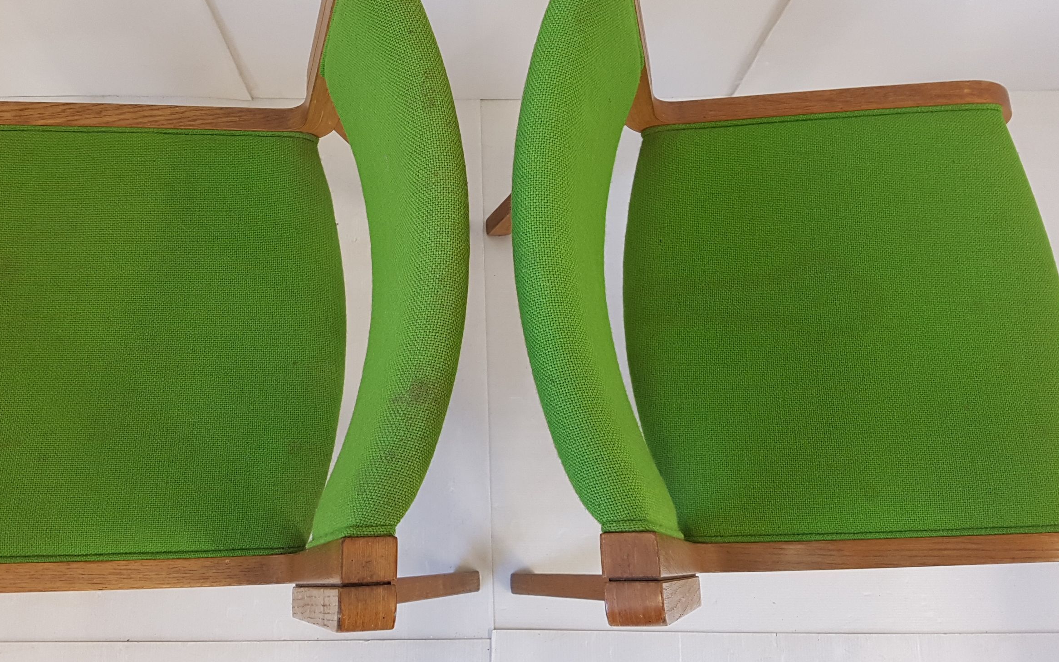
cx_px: 483
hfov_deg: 56.6
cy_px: 255
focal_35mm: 34
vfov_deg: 37.1
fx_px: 981
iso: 125
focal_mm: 4.2
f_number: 1.7
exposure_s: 1/50
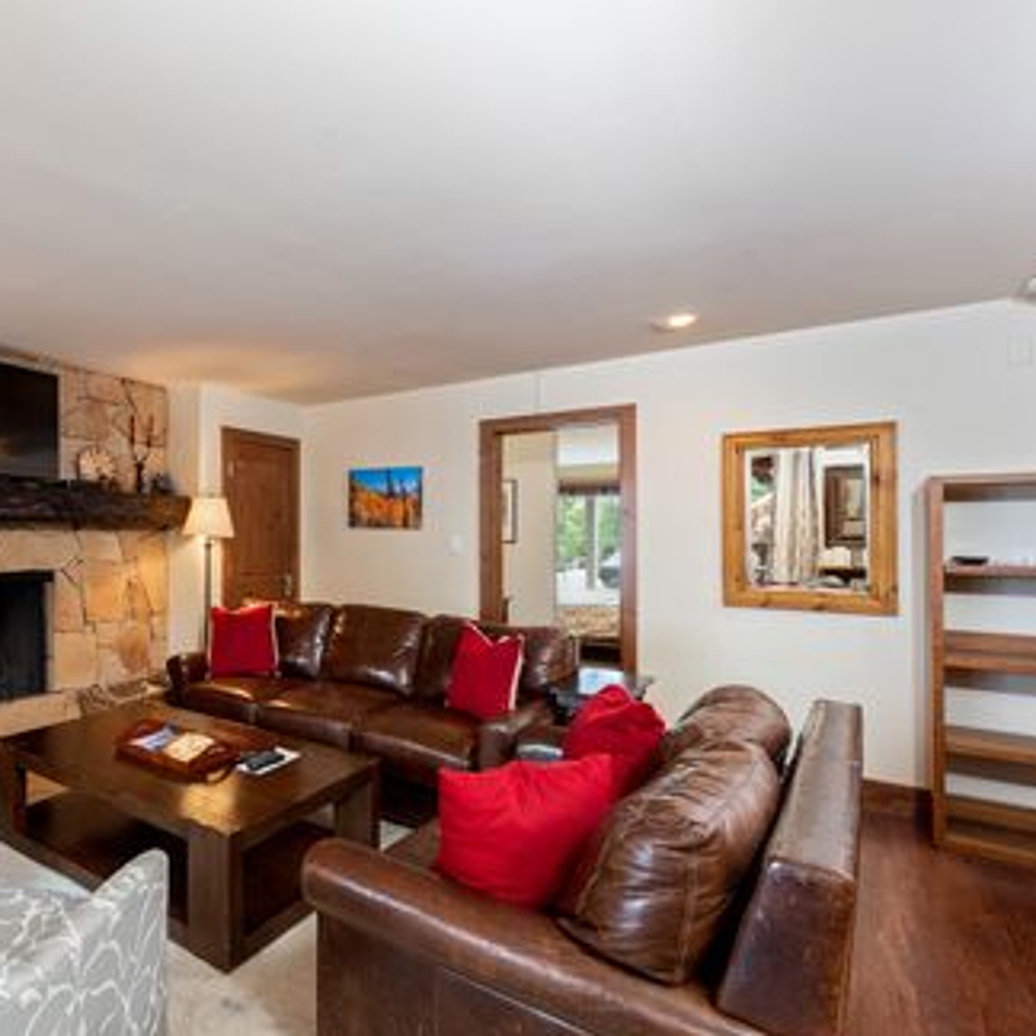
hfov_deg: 68.9
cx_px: 233
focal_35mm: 20
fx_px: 677
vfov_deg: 74.8
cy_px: 536
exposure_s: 1/6
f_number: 11
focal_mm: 15
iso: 640
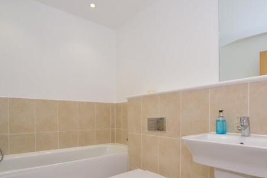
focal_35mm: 21
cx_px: 140
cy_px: 118
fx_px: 156
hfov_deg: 81.1
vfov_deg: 58.2
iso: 500
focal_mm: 10
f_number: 18
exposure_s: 1/10
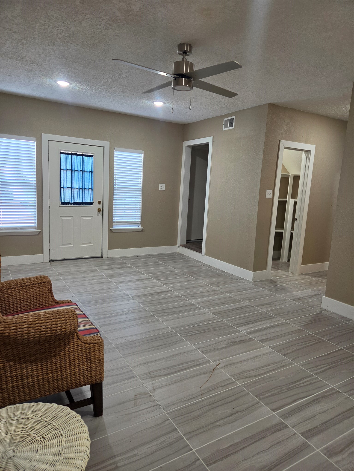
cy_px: 236
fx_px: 314
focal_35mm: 23
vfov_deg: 73.9
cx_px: 177
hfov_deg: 58.9
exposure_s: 1/120
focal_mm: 5.4
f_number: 1.8
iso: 125
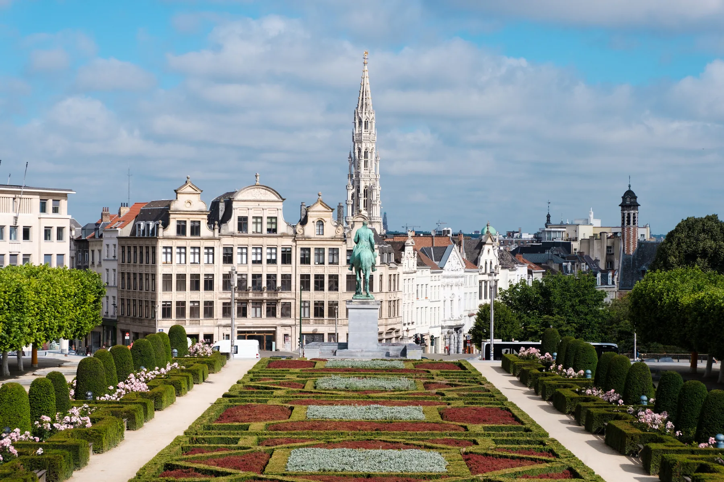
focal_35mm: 75
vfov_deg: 18.2
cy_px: 241
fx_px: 1508
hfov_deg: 27.0
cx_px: 362
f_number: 8
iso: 200
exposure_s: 1/600
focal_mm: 50
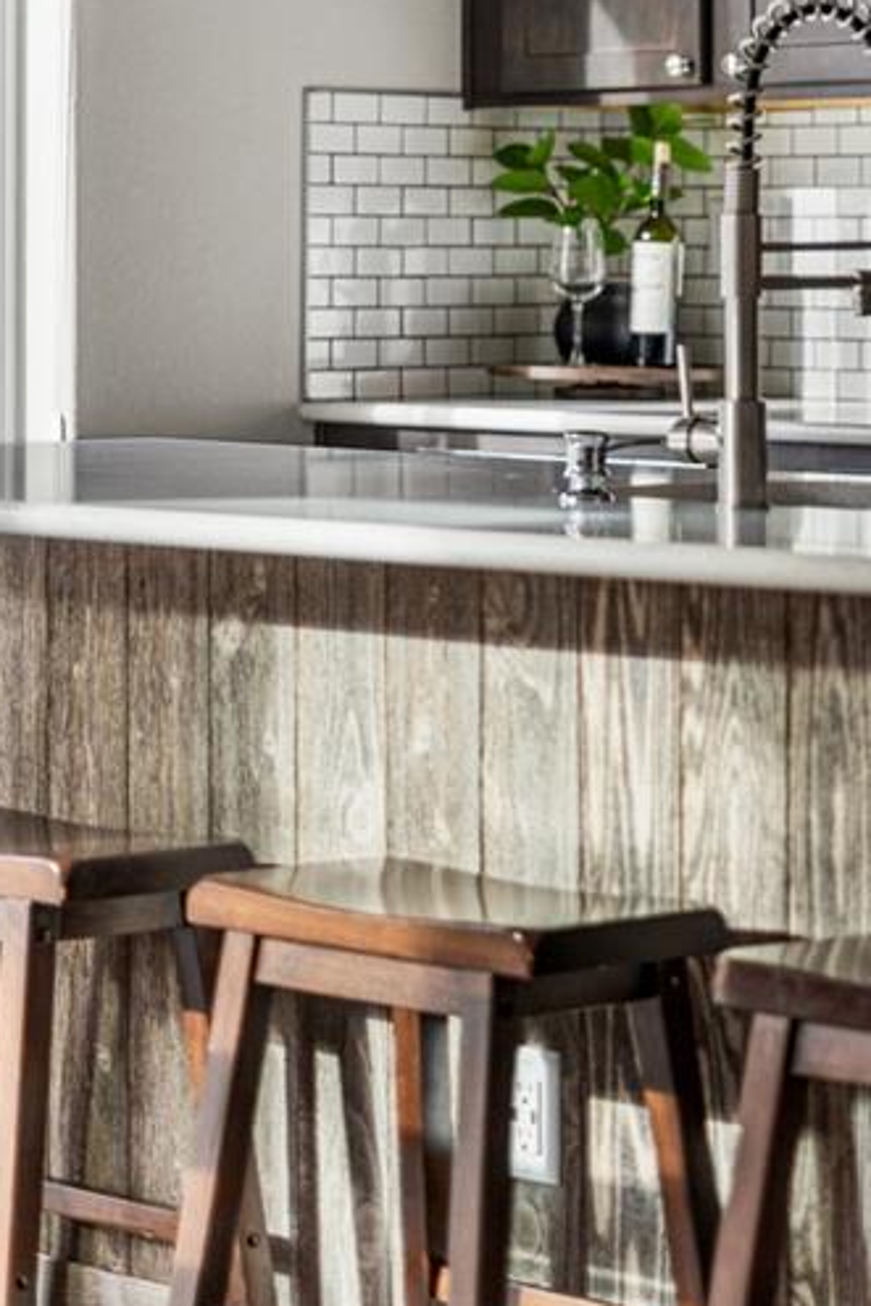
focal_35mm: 121
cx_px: 745
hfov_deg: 11.3
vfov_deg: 16.7
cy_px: 176
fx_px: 4388
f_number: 1.8
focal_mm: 50
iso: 500
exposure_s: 1/160
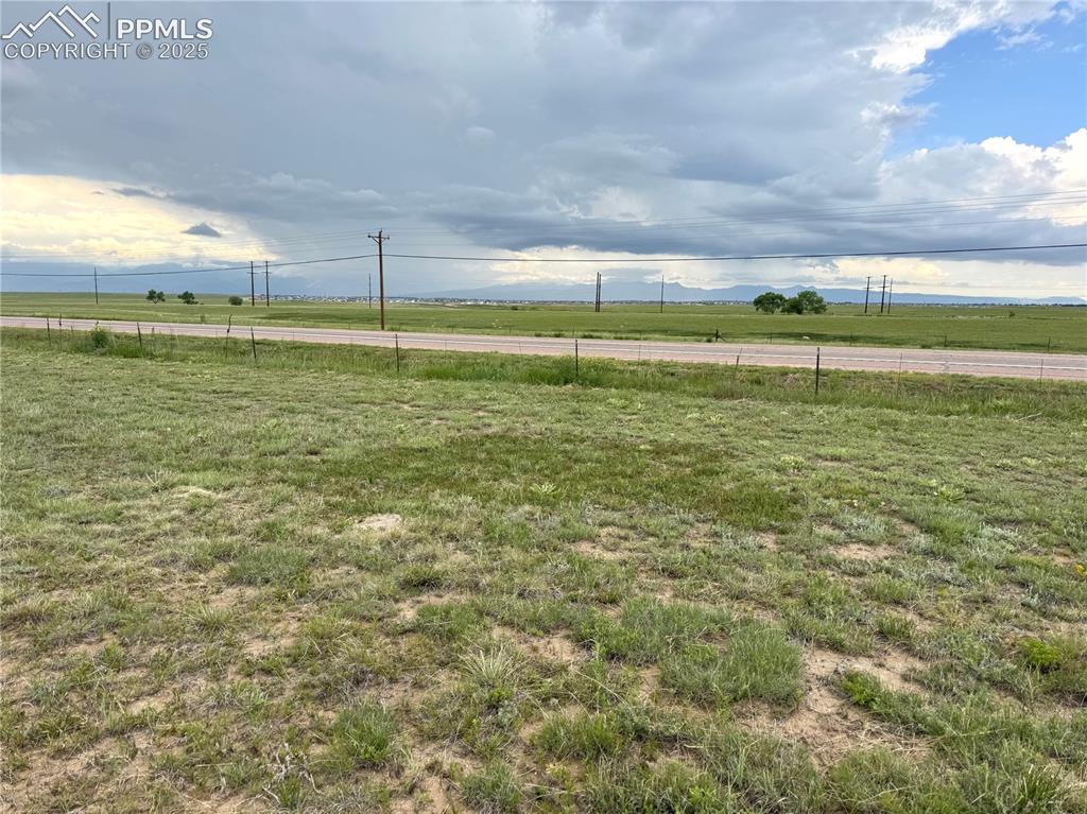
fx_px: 753
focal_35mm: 24
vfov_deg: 56.8
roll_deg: -2.3
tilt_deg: -6.9
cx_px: 544
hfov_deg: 71.6
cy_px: 407
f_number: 1.78
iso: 80
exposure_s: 1/1524
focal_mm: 6.76
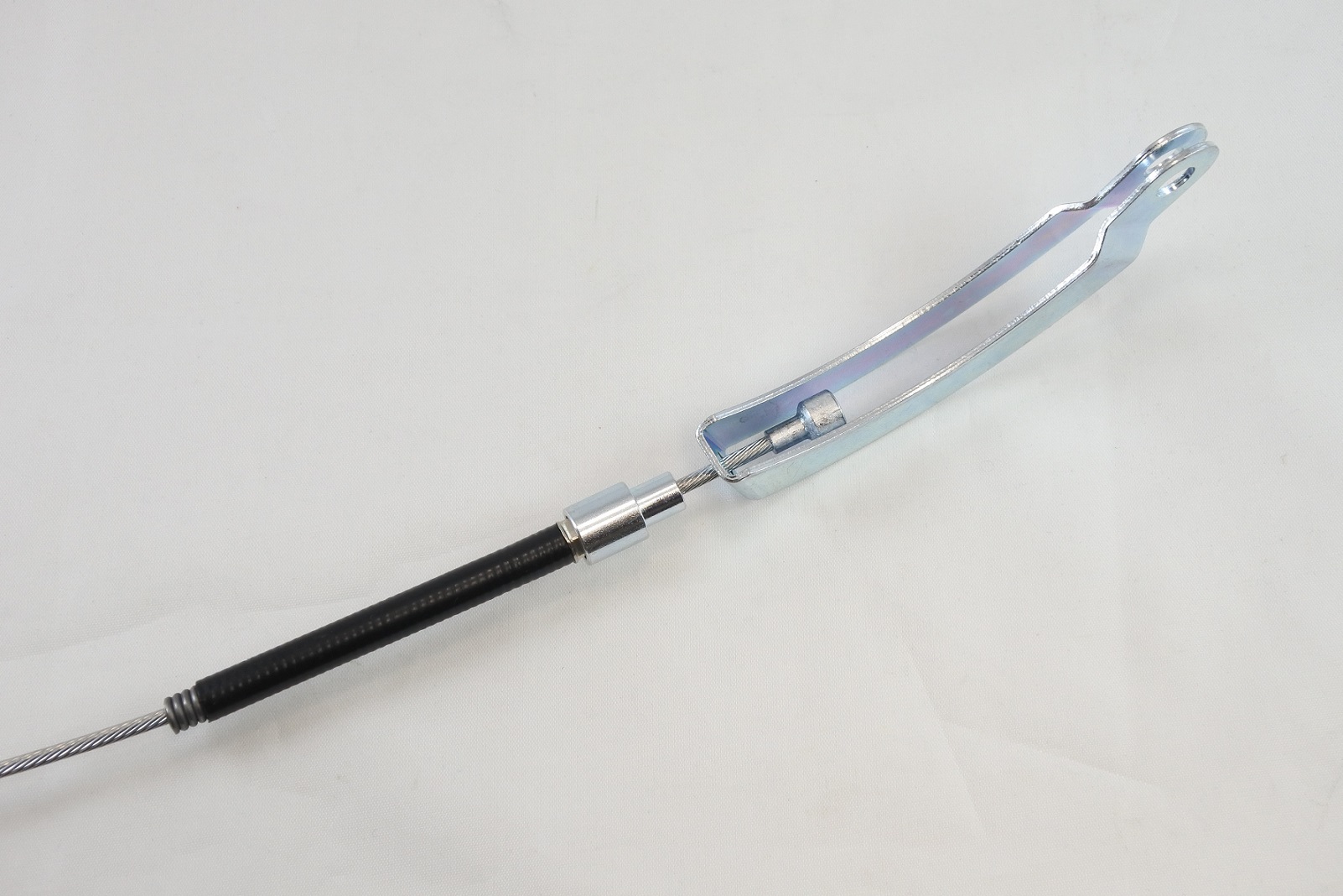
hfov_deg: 37.5
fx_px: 1977
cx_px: 672
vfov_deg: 25.5
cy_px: 448
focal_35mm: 53
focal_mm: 19.7
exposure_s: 1/125
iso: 400
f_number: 4.5
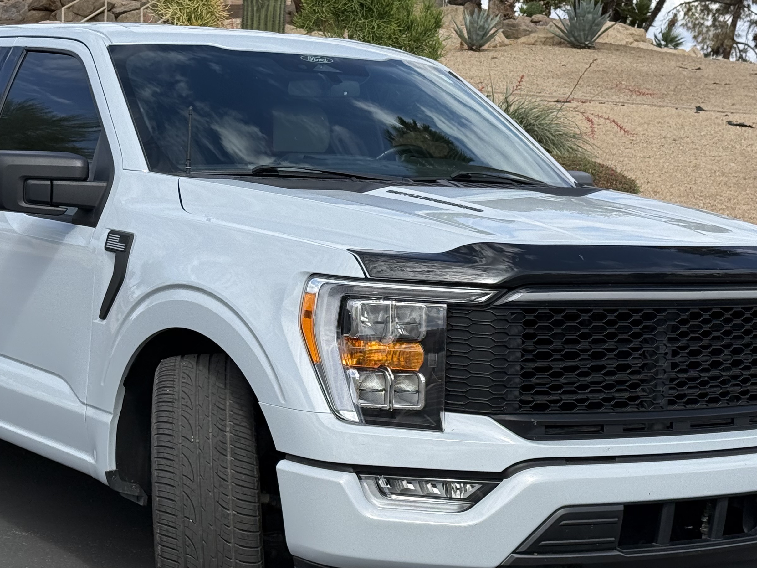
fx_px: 1749
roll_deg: -1.7
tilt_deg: -3.5
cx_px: 293
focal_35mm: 80
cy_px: 268
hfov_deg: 24.4
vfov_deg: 18.4
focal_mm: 6.76
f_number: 1.78
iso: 80
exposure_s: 1/5208
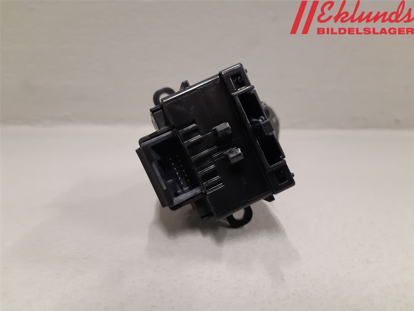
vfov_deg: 53.1
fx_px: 311
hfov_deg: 67.3
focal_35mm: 26
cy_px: 156
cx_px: 207
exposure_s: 1/50
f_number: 1.7
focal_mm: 3.93
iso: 250
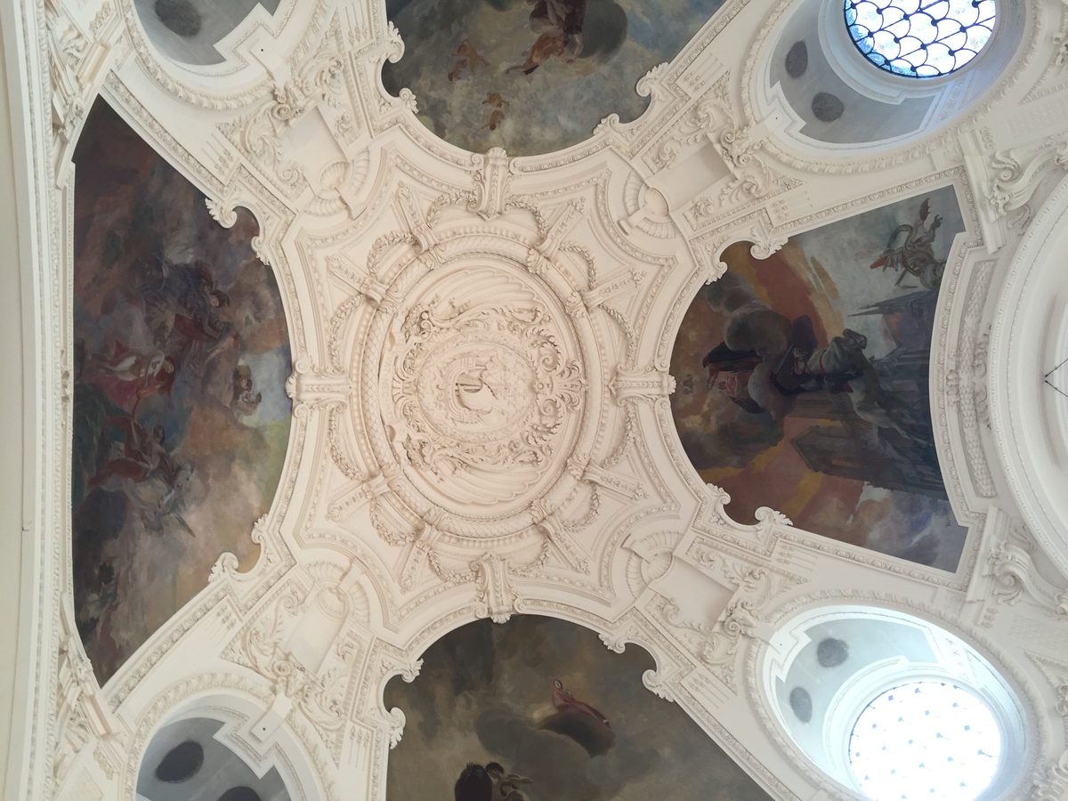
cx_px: 534
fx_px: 895
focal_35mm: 29
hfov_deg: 61.7
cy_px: 400
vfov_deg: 48.2
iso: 40
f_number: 2.2
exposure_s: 1/100
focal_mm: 4.15
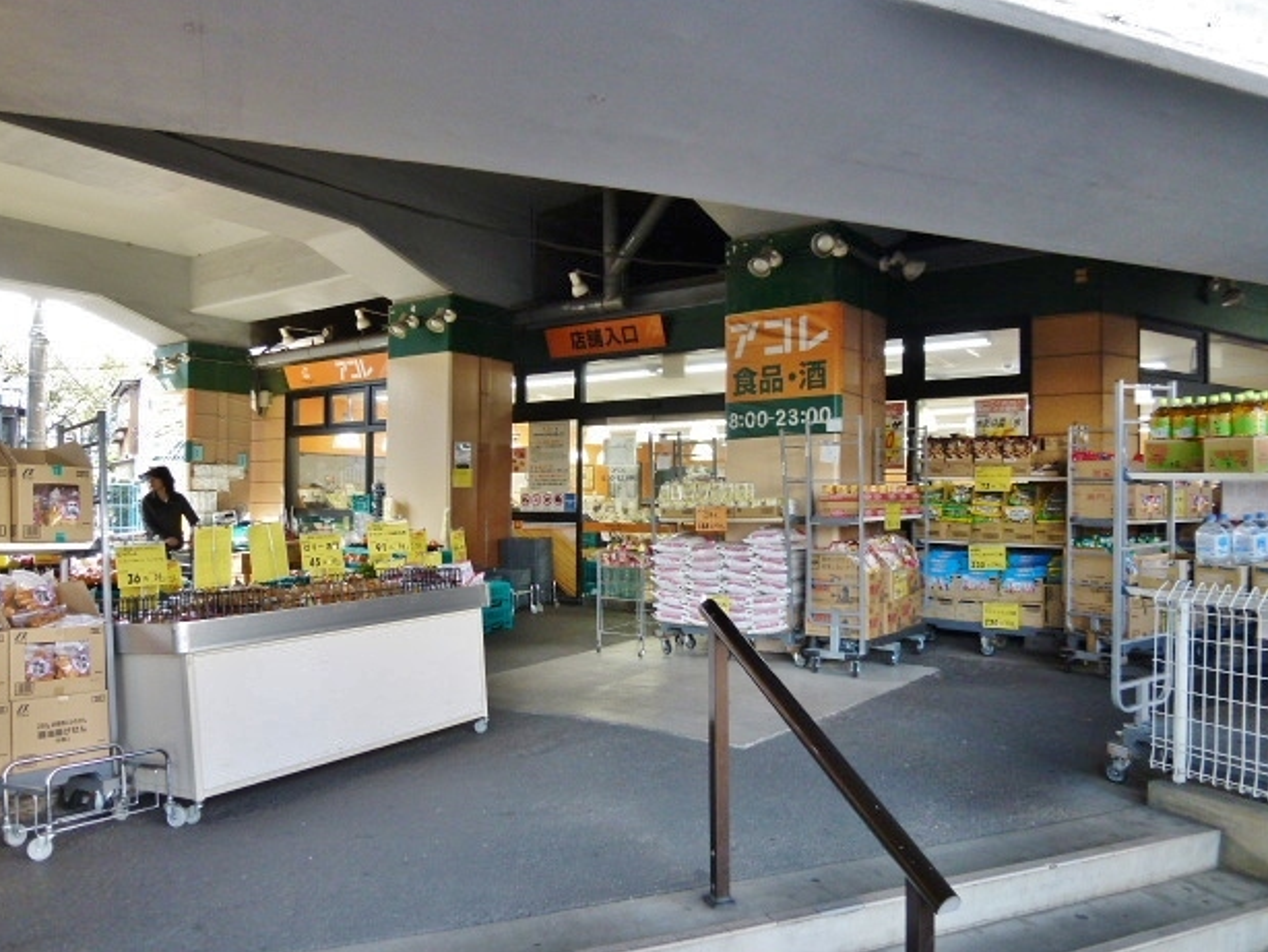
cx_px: 609
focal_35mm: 25
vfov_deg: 54.9
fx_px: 916
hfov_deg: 69.3
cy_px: 489
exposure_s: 1/60
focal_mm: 4.3
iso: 100
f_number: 2.2
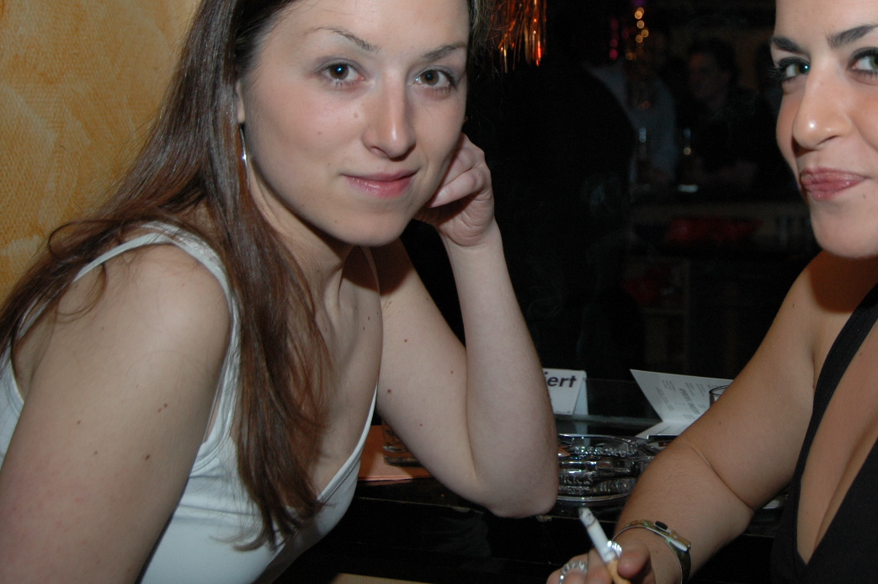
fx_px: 1529
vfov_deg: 21.6
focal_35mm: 63
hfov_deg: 31.8
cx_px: 586
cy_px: 194
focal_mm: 29
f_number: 5
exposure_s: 1/60
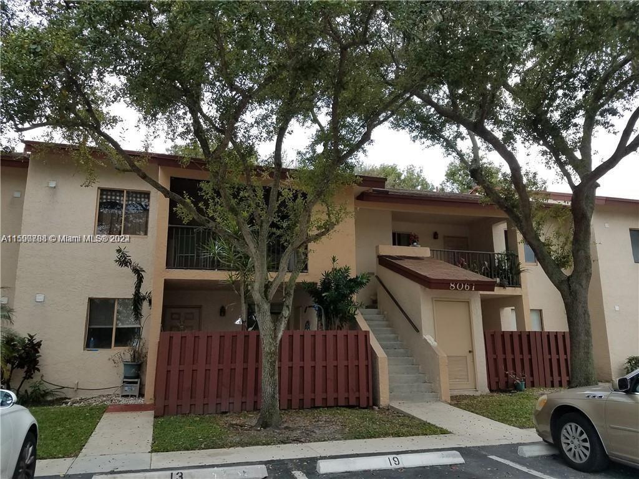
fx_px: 480
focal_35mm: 26
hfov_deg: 67.3
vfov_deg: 53.1
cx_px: 320
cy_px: 240
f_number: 1.7
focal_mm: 4.2
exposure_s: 1/138
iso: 40
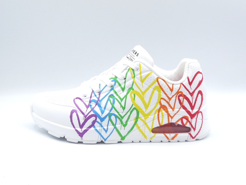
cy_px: 92
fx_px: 362
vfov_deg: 28.6
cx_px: 123
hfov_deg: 37.5
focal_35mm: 51
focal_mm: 5.2
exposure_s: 1/200
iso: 100
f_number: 5.6
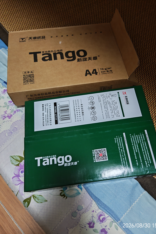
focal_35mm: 25
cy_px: 117
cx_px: 87
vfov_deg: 71.5
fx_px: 163
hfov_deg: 51.2
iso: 500
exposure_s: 1/33
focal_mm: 6.67
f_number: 1.9
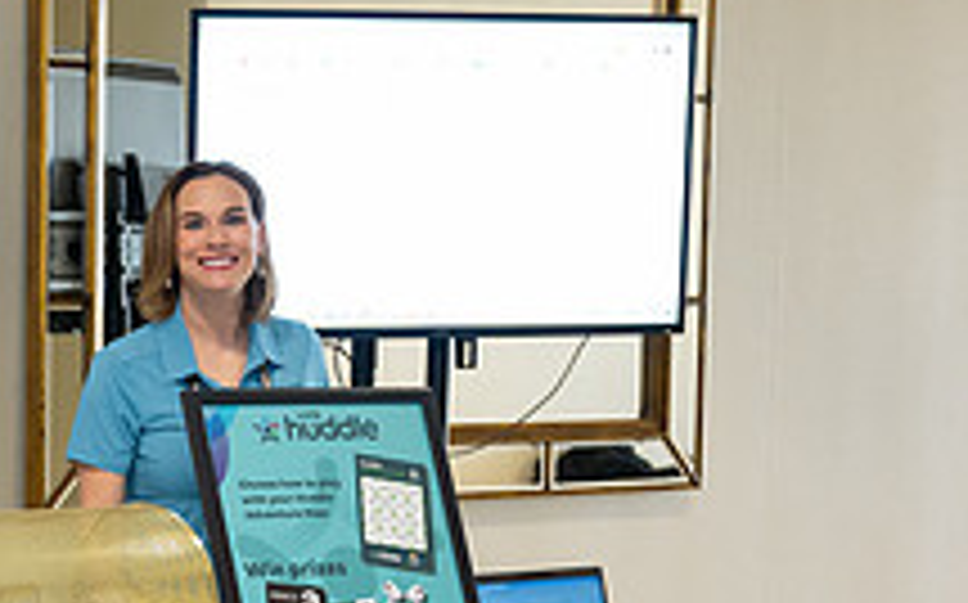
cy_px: 659
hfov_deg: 16.5
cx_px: -212
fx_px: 3190
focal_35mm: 121
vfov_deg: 10.7
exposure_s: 1/60
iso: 2000
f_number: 3.2
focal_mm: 44
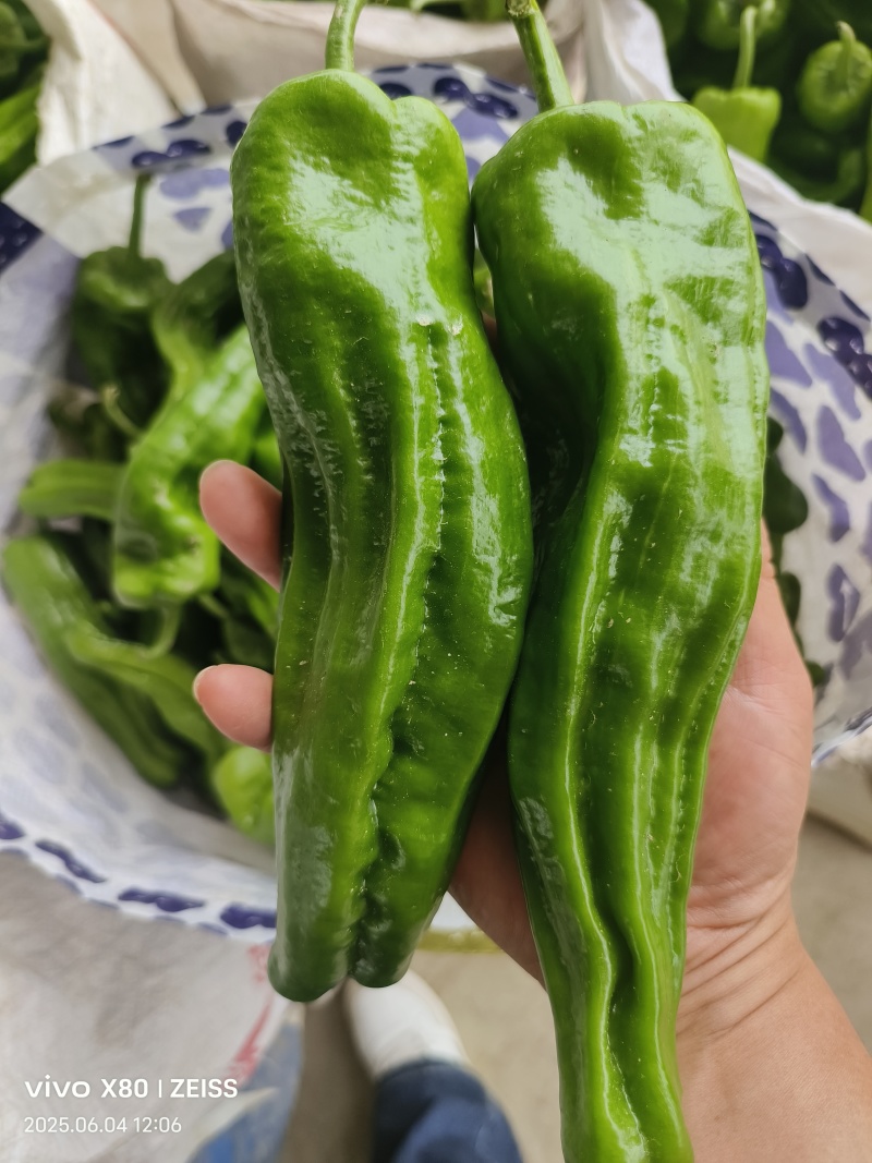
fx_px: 773
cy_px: 582
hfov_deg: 58.9
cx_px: 436
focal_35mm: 23
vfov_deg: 73.9
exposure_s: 1/516
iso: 187
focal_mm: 5.5
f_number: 1.75
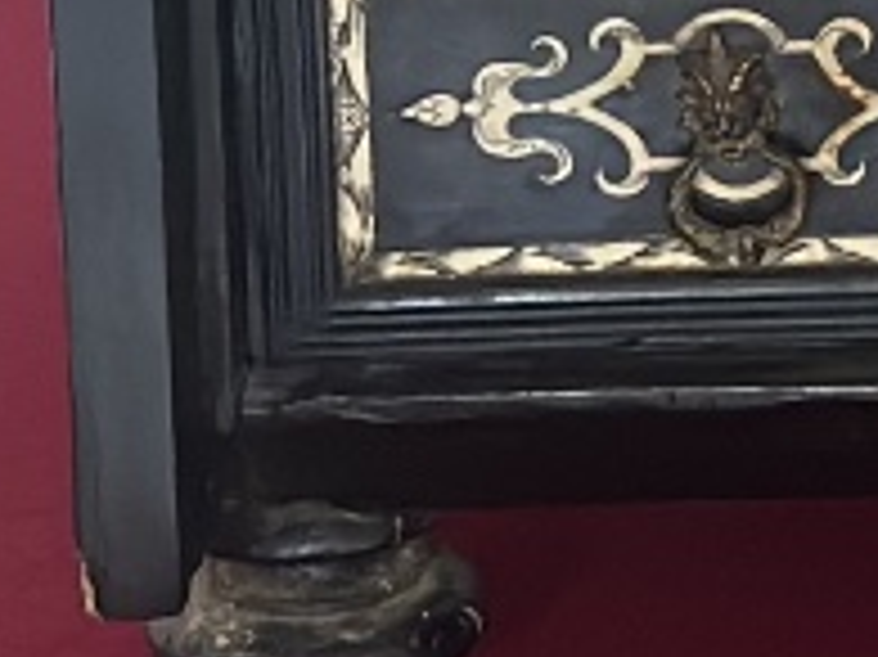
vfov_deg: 4.9
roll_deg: +0.2
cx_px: 1693
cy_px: -868
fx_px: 7478
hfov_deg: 6.5
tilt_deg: -11.5
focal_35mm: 295
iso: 320
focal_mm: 6.86
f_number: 1.78
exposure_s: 1/60
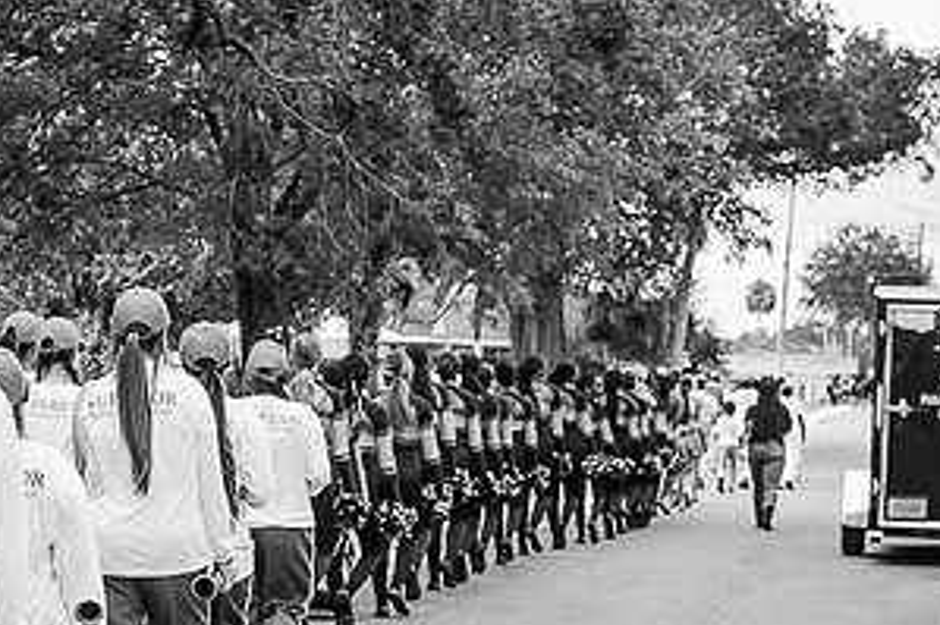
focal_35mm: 101
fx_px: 2636
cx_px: 135
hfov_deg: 19.9
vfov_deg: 13.4
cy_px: 554
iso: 100
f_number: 4
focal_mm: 35
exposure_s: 1/1600
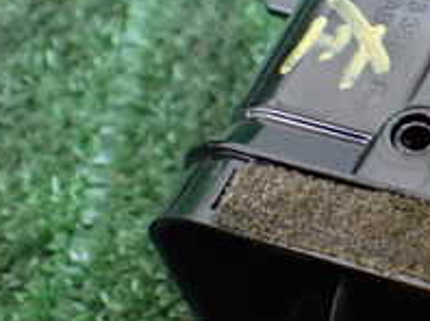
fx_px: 1129
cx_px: 554
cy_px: 93
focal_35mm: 91
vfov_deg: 16.1
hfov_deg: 19.9
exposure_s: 1/100
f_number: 2.3
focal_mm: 5.4
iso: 800
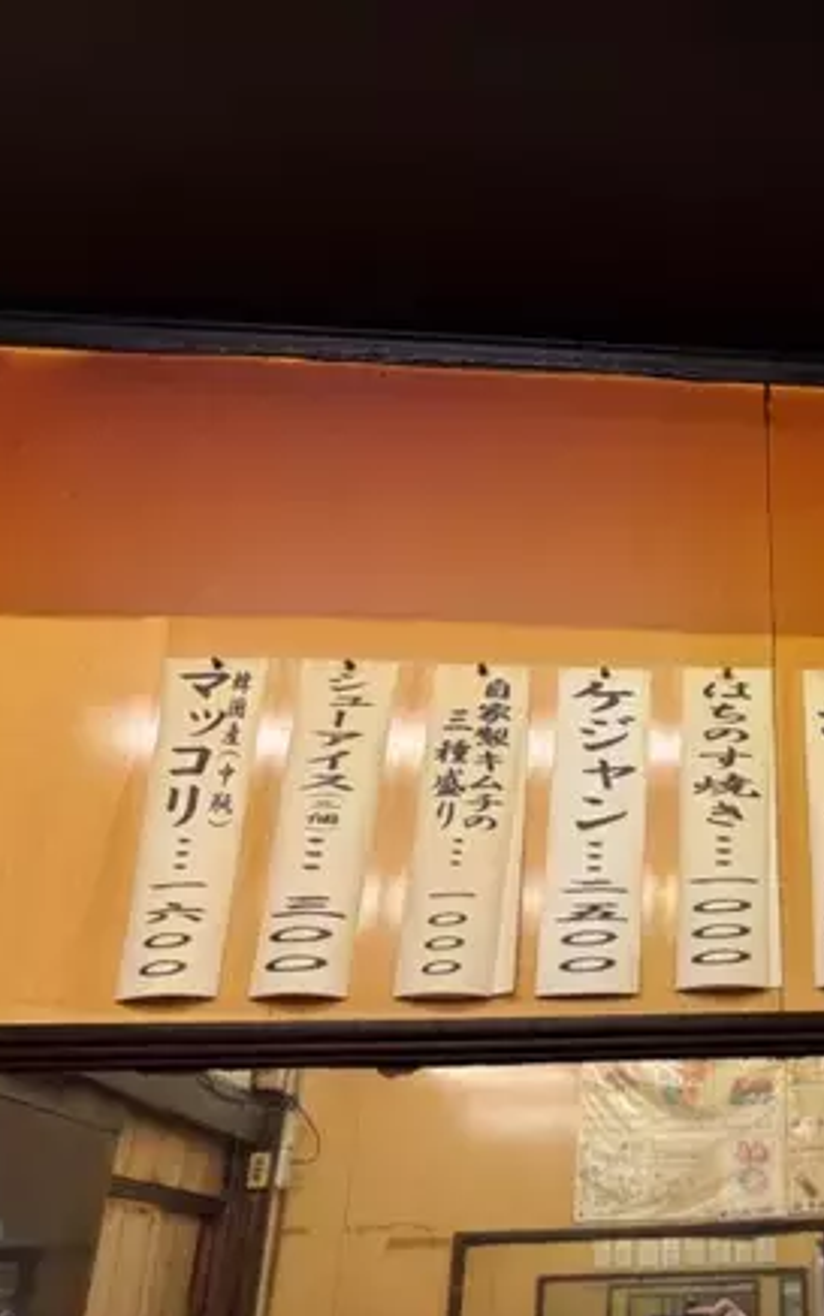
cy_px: 673
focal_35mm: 35
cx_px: 848
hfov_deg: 32.9
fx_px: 1256
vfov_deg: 55.3
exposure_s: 1/50
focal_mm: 6.76
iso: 100
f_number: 1.78
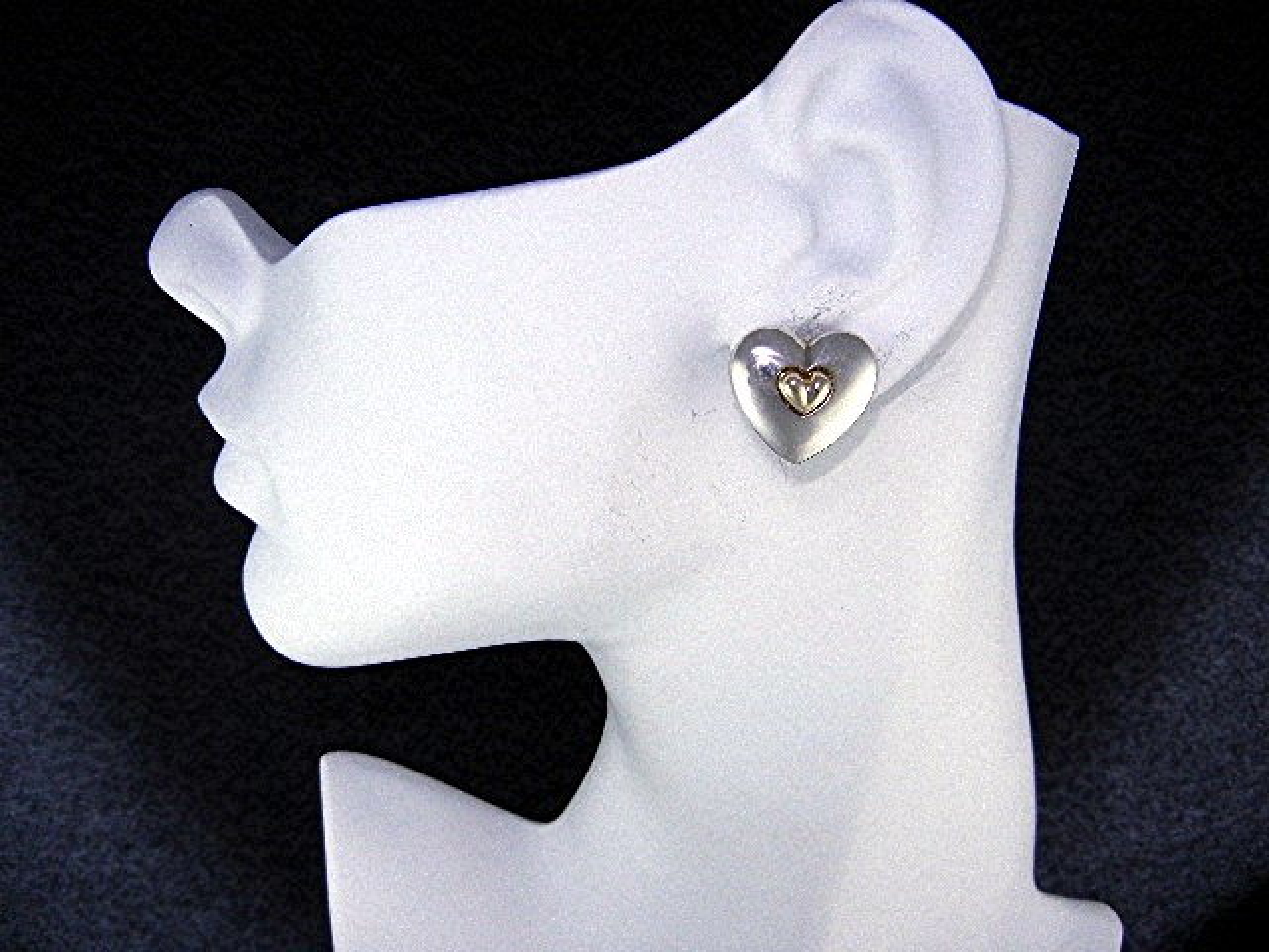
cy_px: 476
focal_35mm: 30
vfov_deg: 46.8
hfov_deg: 60.0
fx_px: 1100
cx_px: 634
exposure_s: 1/30
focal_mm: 5.4
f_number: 7
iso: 232
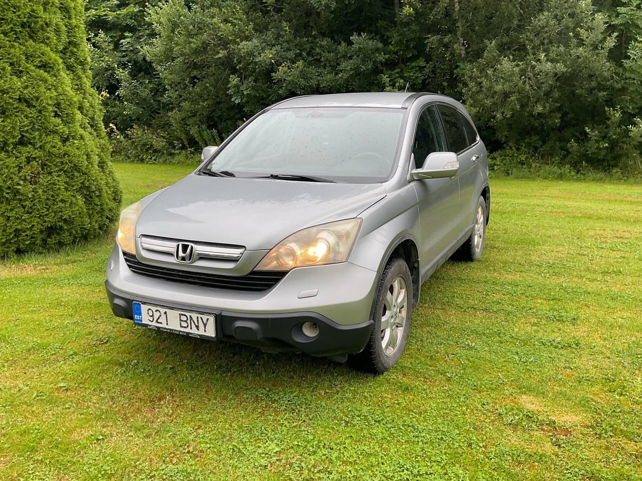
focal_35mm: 30
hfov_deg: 60.0
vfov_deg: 46.8
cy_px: 243
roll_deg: -0.2
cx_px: 327
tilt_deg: -10.5
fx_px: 556
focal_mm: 3
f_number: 1.8
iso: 25
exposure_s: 1/120
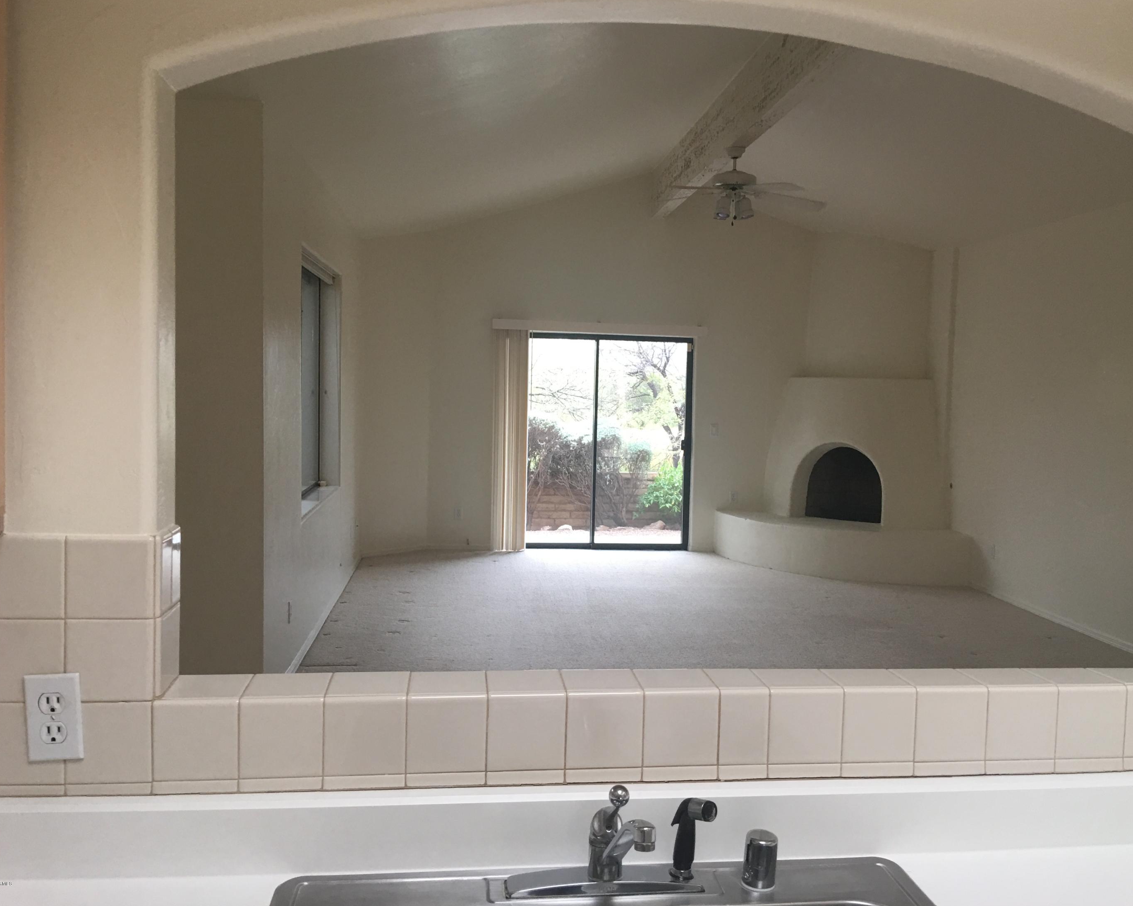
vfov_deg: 47.1
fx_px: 1039
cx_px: 595
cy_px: 447
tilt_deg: -2.7
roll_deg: -1.2
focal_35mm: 31
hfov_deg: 57.2
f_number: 2.2
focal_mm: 4.15
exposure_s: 1/30
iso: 32
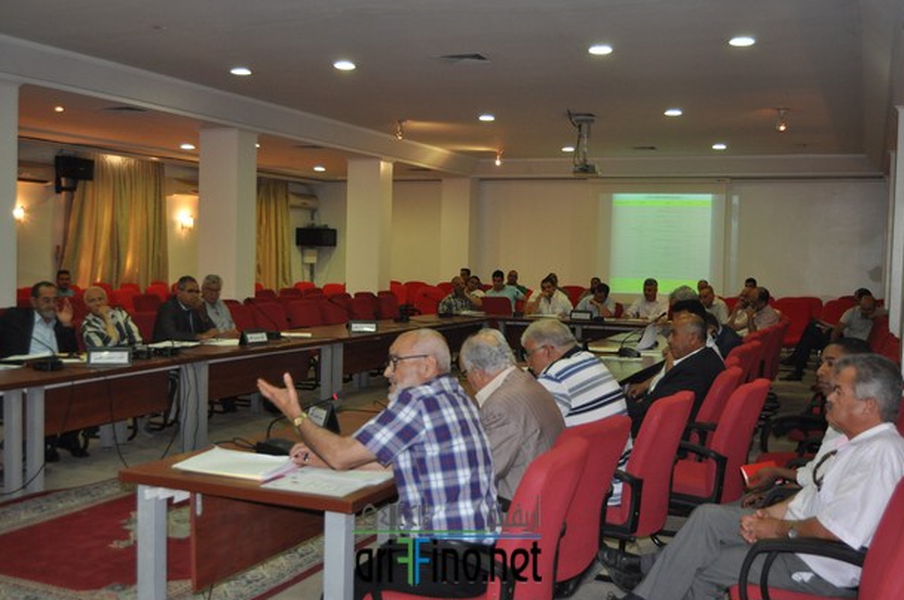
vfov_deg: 32.5
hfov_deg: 47.5
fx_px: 1028
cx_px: 447
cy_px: 305
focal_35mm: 41
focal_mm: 26
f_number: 4
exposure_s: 1/60
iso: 800
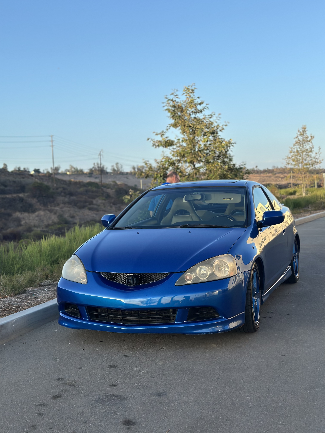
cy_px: 216
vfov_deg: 39.7
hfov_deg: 30.3
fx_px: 601
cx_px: 162
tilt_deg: +0.6
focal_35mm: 48
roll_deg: -0.3
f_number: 1.78
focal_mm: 6.86
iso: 80
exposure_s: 1/1453
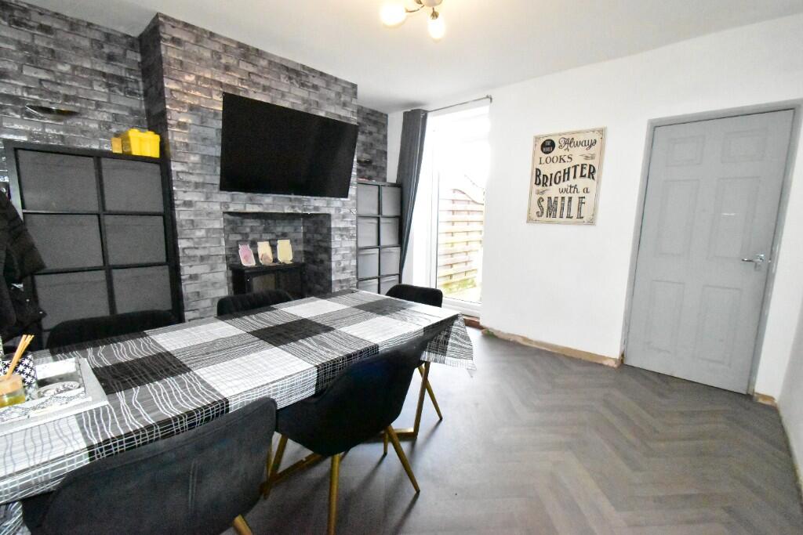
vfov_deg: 77.3
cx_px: 402
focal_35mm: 15
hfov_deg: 100.4
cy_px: 268
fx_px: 335
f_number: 11
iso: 25600
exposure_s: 1/200
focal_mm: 10
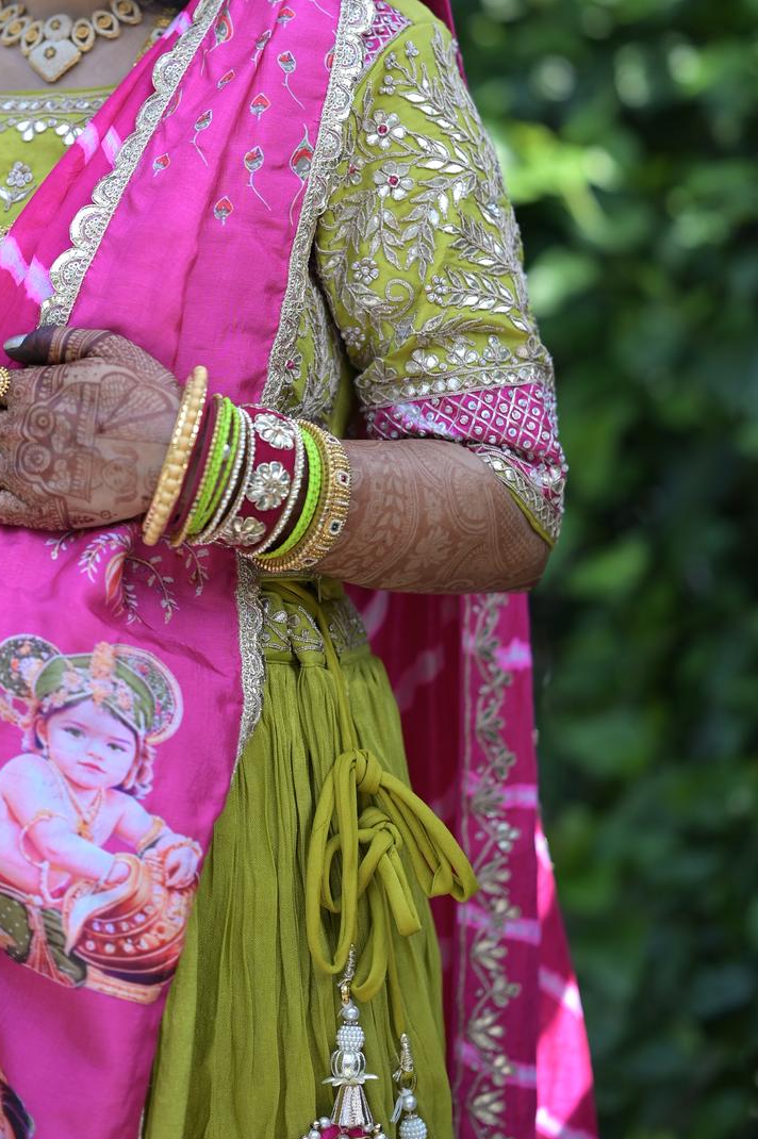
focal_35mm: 143
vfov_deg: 14.3
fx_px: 4522
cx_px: 135
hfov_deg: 9.6
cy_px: 276
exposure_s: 1/640
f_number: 1.8
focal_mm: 85
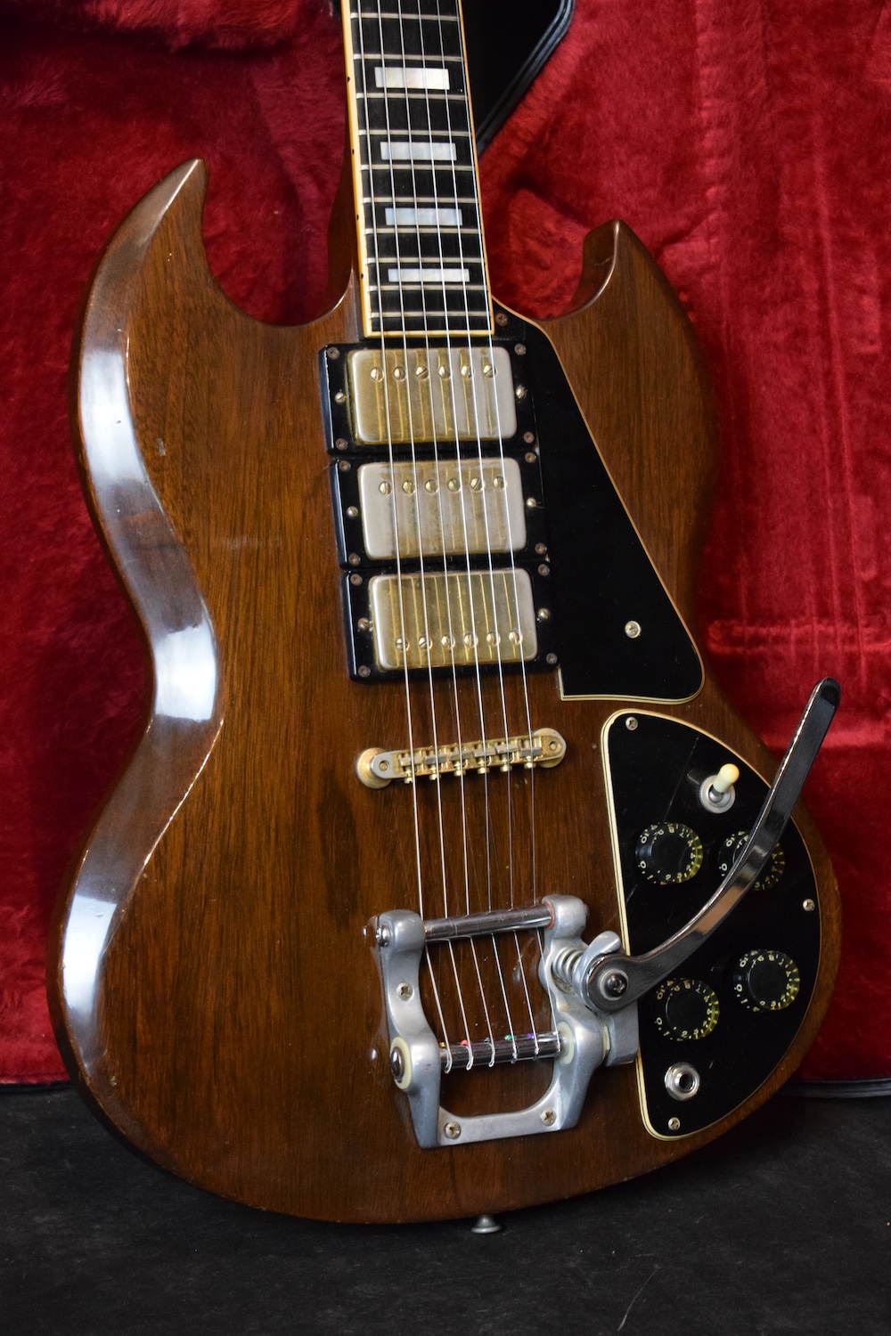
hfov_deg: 18.9
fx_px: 2673
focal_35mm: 72
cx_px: 446
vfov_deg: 28.1
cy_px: 668
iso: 3200
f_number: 5.3
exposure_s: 1/30
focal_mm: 48
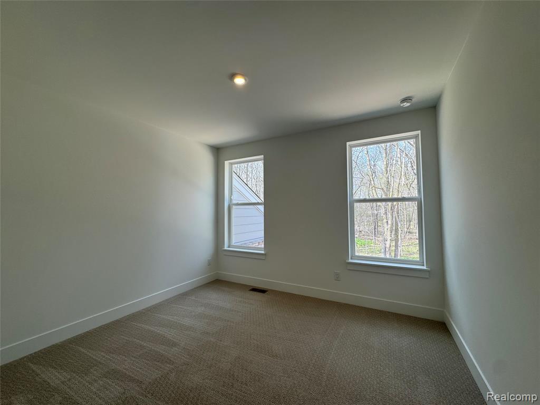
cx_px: 270
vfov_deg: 85.7
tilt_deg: +2.8
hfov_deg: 102.1
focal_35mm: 14
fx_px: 218
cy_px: 202
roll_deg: +0.2
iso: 40
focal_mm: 2.22
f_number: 2.2
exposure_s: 1/195
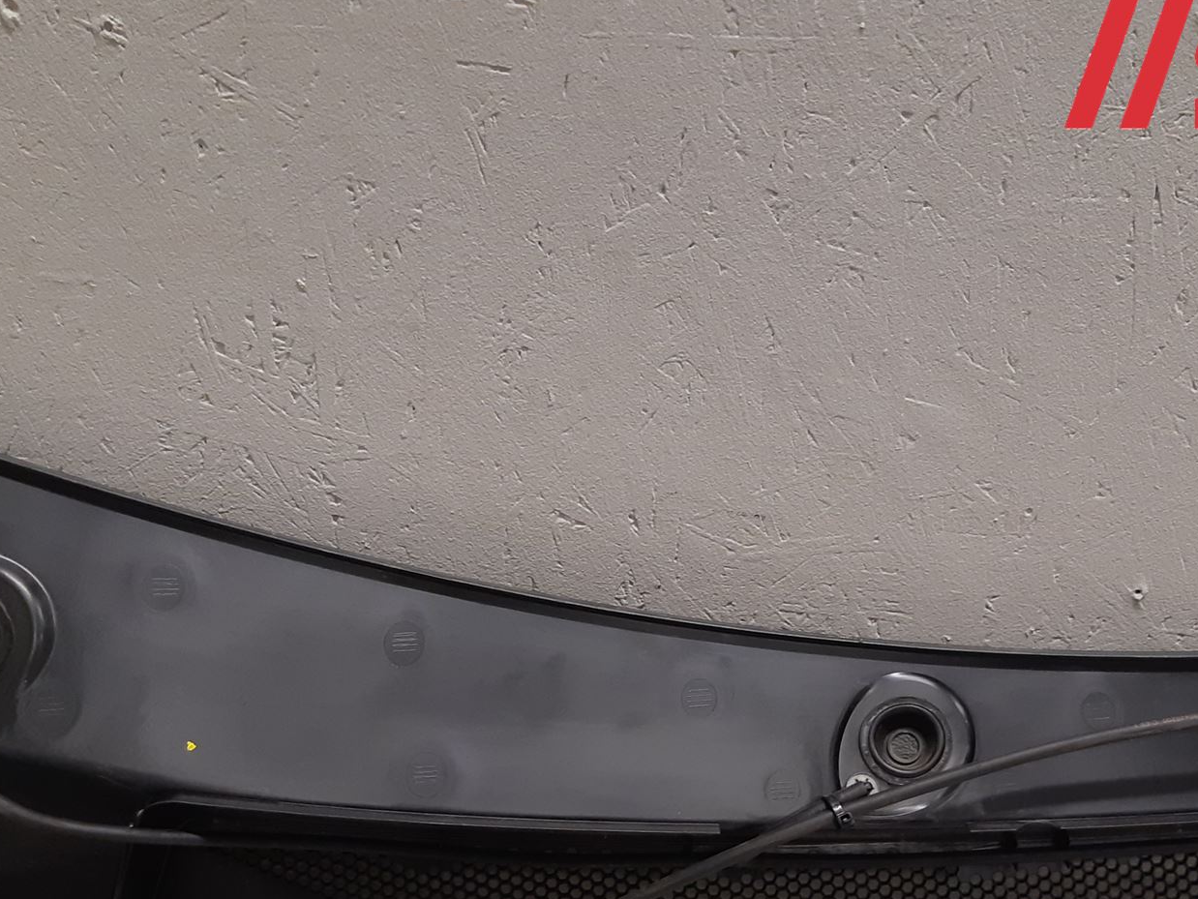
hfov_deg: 43.8
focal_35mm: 43
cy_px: 708
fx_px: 1488
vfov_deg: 32.7
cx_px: 668
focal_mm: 3.93
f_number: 1.7
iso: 160
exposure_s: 1/50
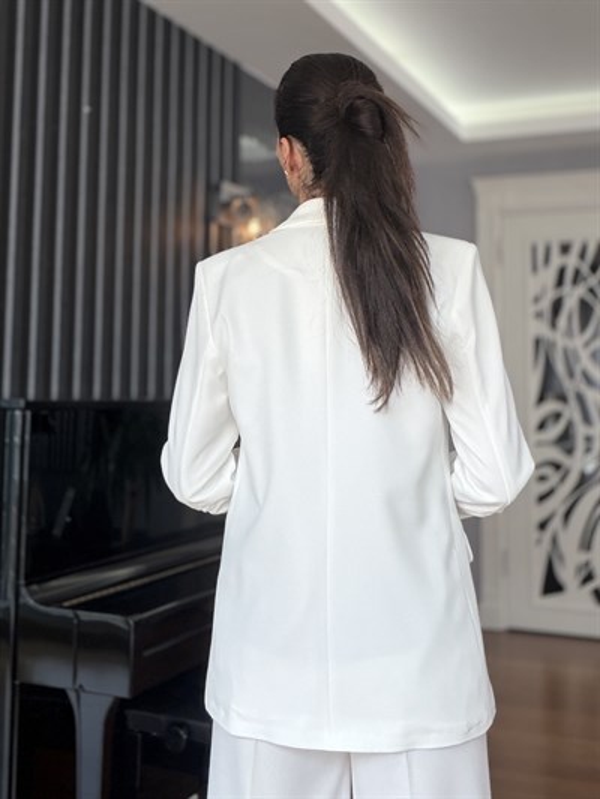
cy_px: 400
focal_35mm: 30
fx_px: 693
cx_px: 300
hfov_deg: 46.8
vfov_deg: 60.0
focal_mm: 2.71
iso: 40
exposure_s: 1/100
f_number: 1.9
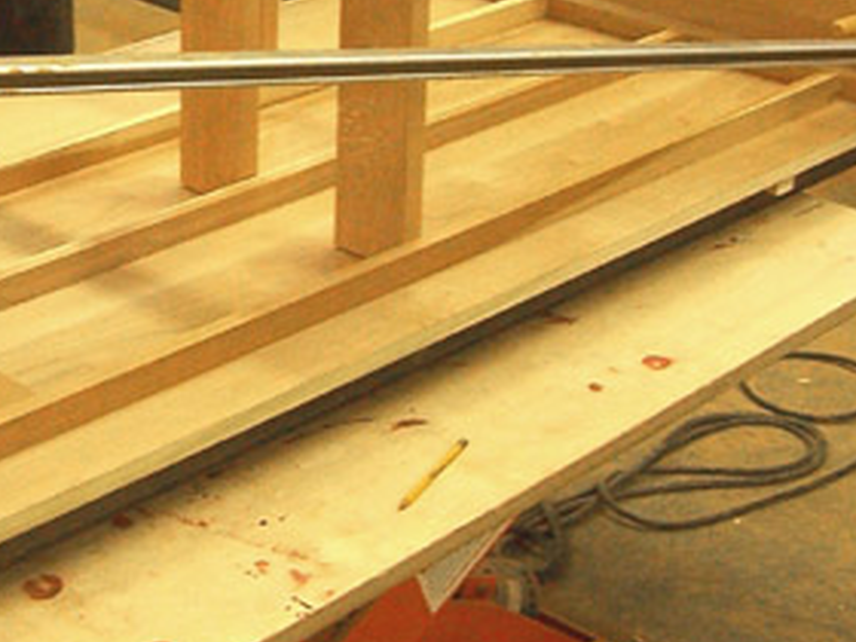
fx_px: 2102
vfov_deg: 17.1
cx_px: 79
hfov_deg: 22.4
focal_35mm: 85
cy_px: 67
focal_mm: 5.5
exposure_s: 1/20
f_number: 3.4
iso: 140
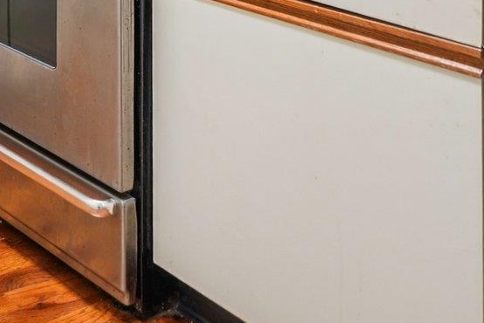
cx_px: -188
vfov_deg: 18.3
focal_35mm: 59
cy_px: -253
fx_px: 793
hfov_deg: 26.9
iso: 400
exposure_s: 1/8
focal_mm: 16
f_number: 8
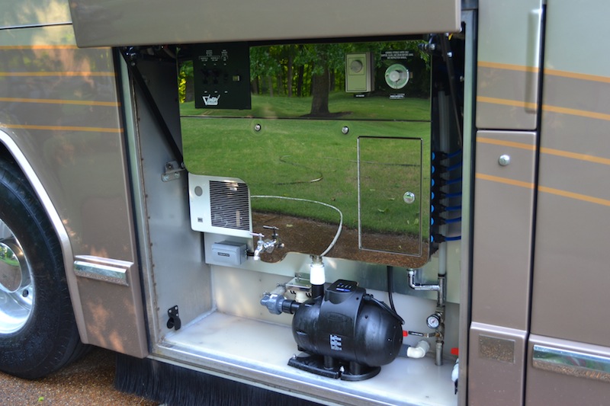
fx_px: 610
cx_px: 305
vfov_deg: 36.9
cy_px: 203
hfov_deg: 53.1
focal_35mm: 36
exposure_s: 1/30
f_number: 4
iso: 400
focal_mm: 24
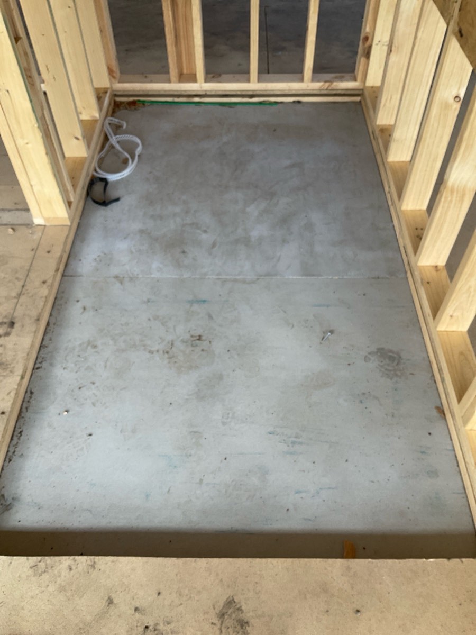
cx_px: 238
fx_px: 532
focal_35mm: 29
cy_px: 318
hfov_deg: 48.2
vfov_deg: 61.7
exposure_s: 1/120
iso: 40
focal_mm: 3
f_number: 1.8
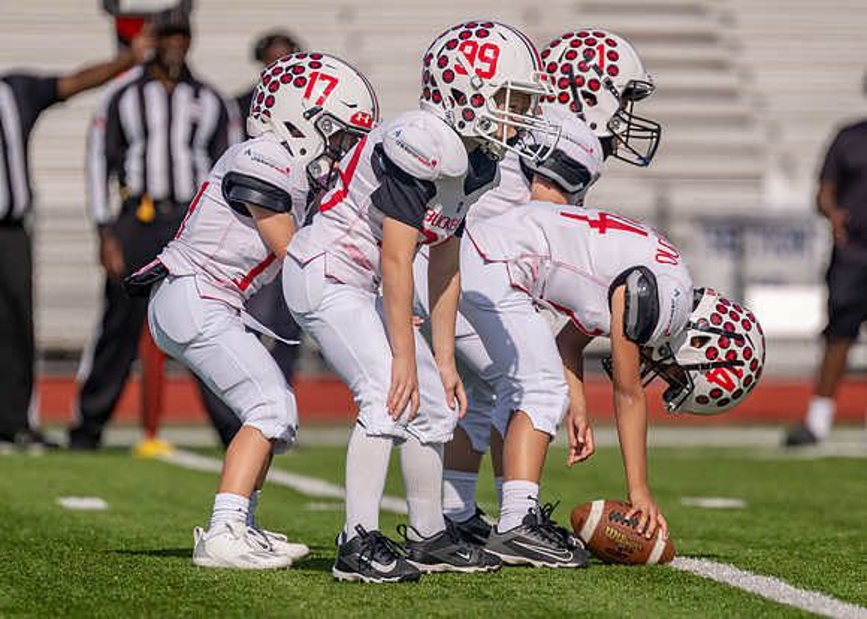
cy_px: 373
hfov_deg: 5.7
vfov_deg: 4.1
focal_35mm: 354
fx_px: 8726
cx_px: 524
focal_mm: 280
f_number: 4
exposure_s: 1/4000
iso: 160
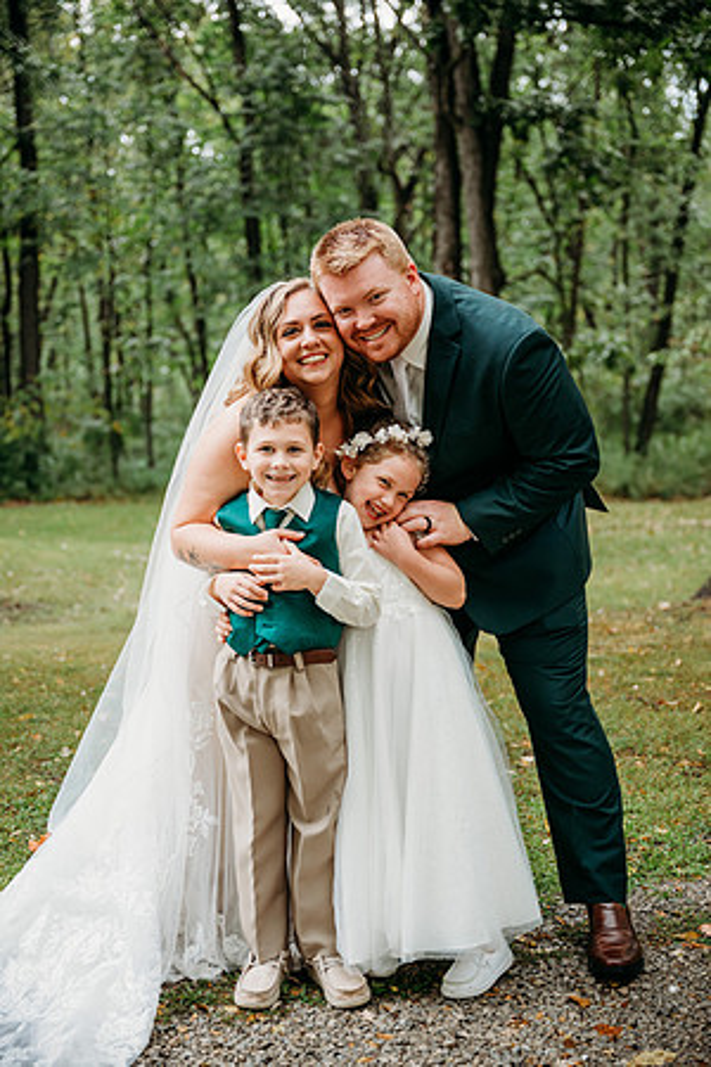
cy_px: 534
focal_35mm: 52
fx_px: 1540
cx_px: 356
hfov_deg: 26.0
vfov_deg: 38.2
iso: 200
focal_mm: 52
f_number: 2.8
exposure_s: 1/400
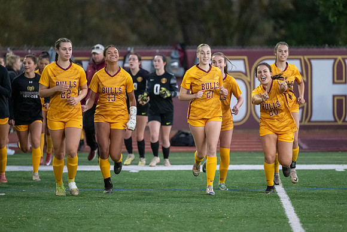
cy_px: 97
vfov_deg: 5.1
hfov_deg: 7.6
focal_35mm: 272
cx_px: 199
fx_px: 2621
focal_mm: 200
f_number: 2.8
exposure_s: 1/1000
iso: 6400
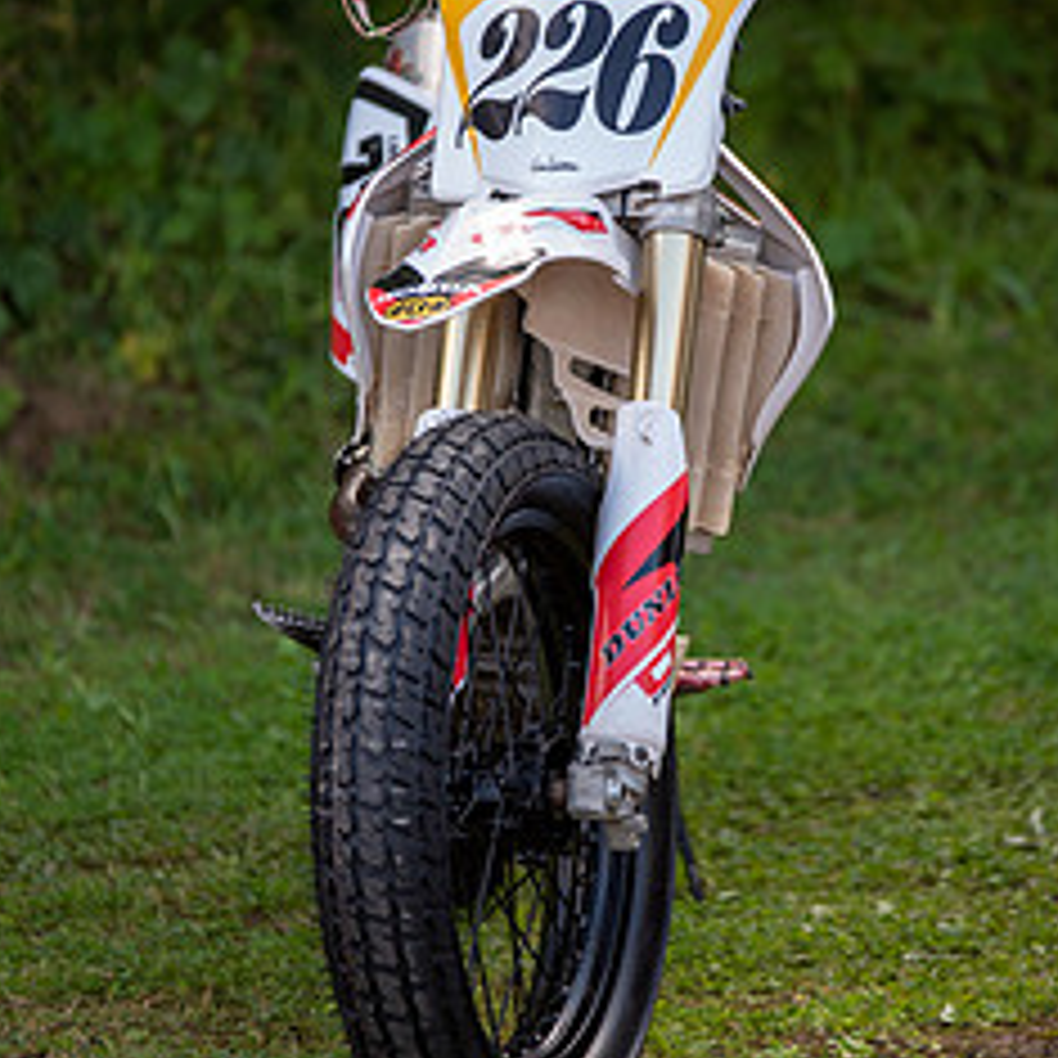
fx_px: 10408
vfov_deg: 5.8
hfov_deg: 5.8
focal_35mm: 301
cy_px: 378
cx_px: 603
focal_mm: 185
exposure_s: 1/800
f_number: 2.8
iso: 400
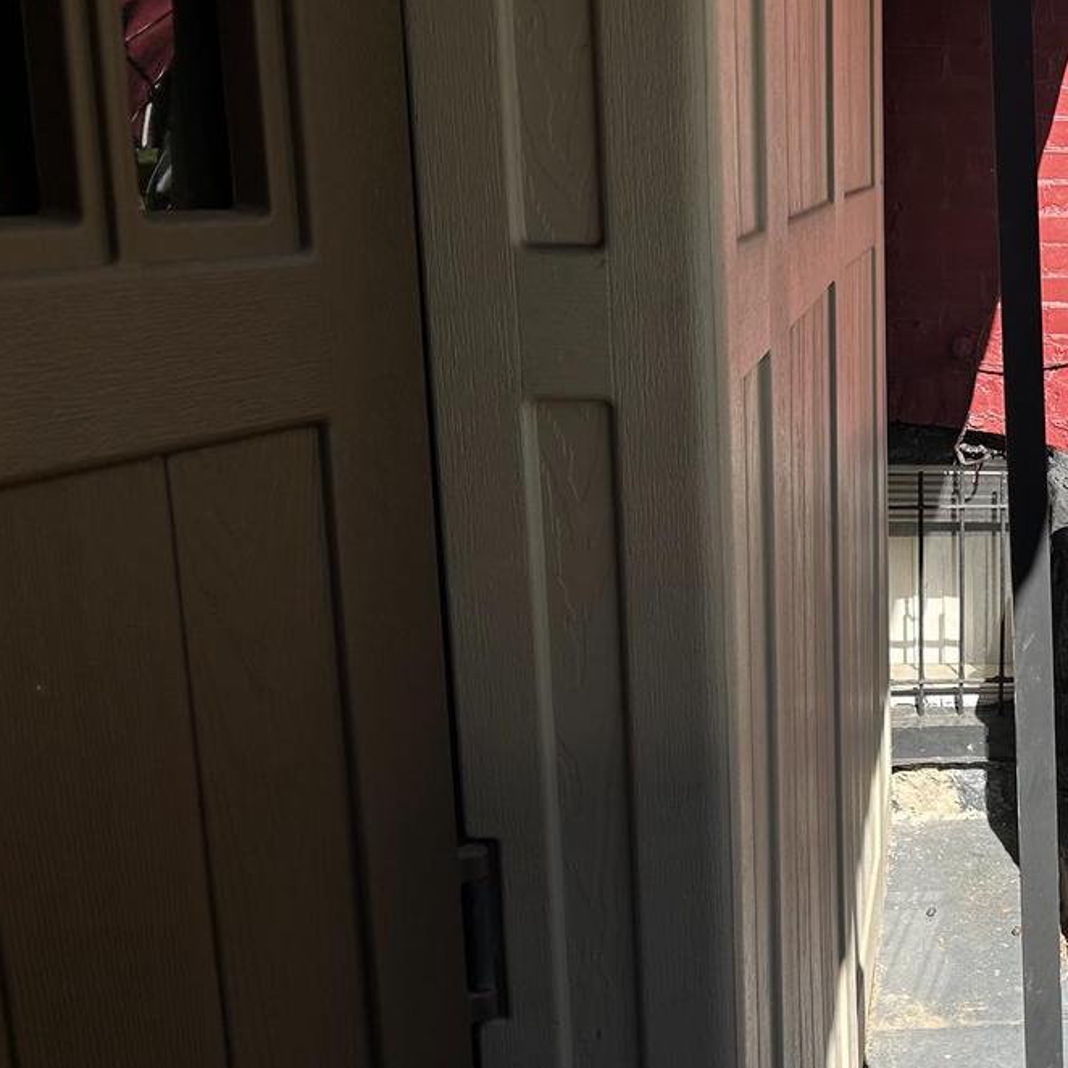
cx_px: 1145
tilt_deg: -12.5
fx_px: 1745
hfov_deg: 30.7
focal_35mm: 50
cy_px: 582
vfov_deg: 34.0
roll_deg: -1.1
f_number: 1.5
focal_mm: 5.7
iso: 50
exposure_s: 1/1751
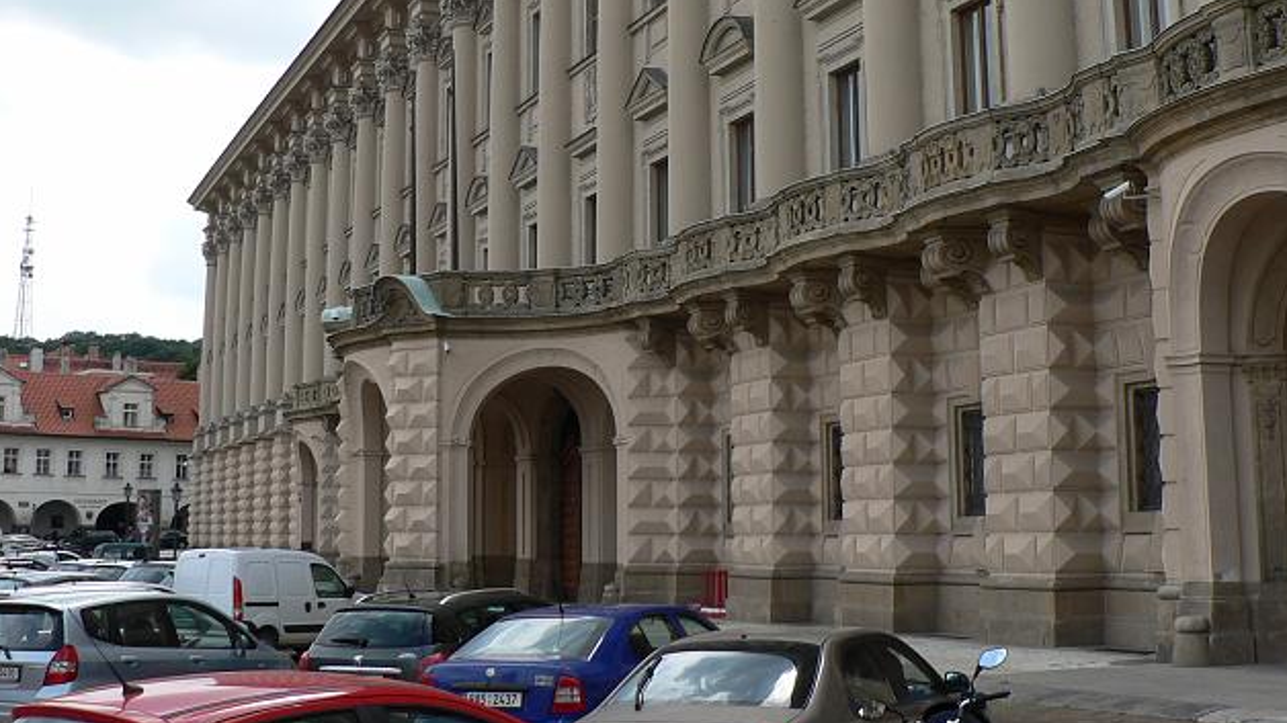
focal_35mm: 50
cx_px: 586
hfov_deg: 41.3
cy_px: 211
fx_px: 1706
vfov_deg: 23.8
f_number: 4.5
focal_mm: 6
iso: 80
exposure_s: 1/400
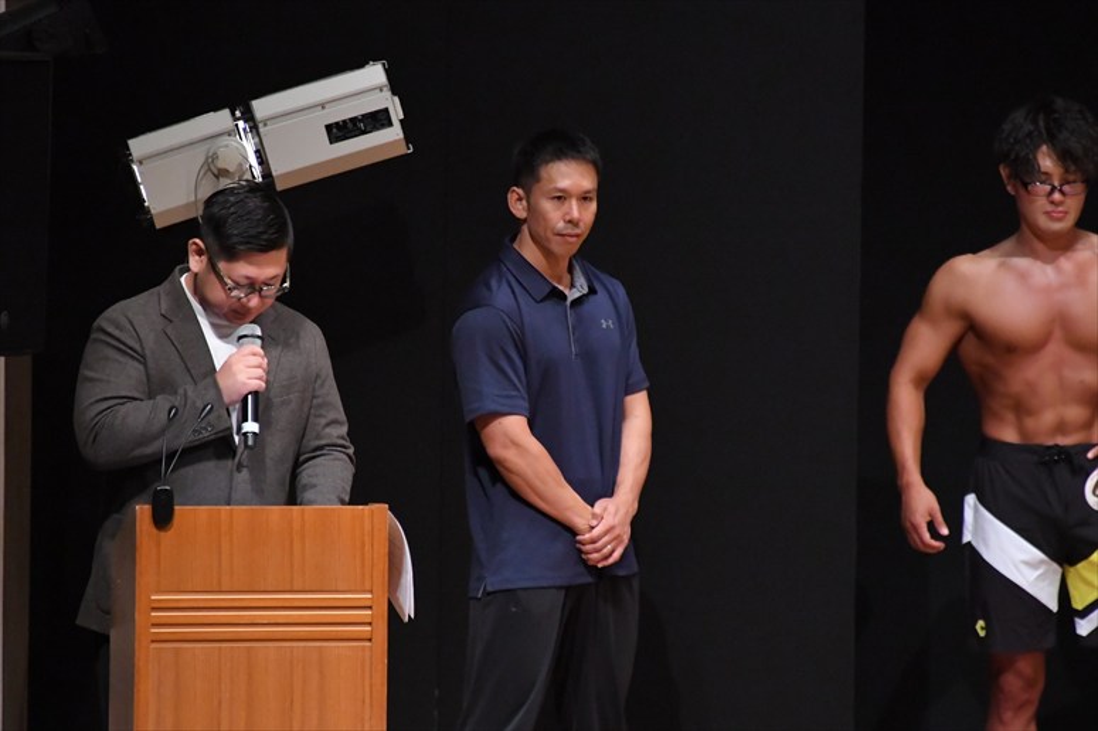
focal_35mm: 450
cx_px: 549
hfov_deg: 4.6
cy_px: 366
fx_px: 13718
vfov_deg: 3.1
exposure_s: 1/400
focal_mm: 300
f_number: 5.6
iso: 8000
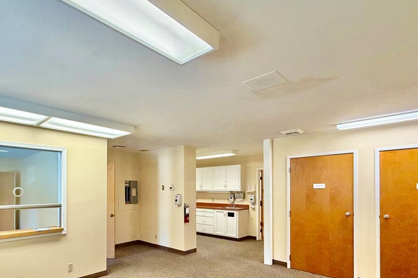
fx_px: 244
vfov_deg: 58.0
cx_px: 155
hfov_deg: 79.6
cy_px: 187
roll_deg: -0.8
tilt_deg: -0.1
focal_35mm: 21
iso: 250
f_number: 2.2
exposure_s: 1/120
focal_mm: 2.22
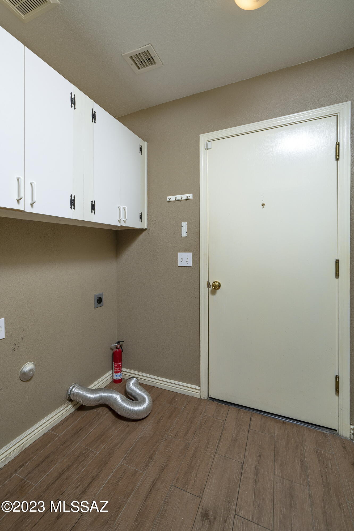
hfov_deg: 81.2
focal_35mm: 14
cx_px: 177
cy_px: 266
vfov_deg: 104.3
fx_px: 207
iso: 200
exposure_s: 1/250
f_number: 7.1
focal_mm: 14
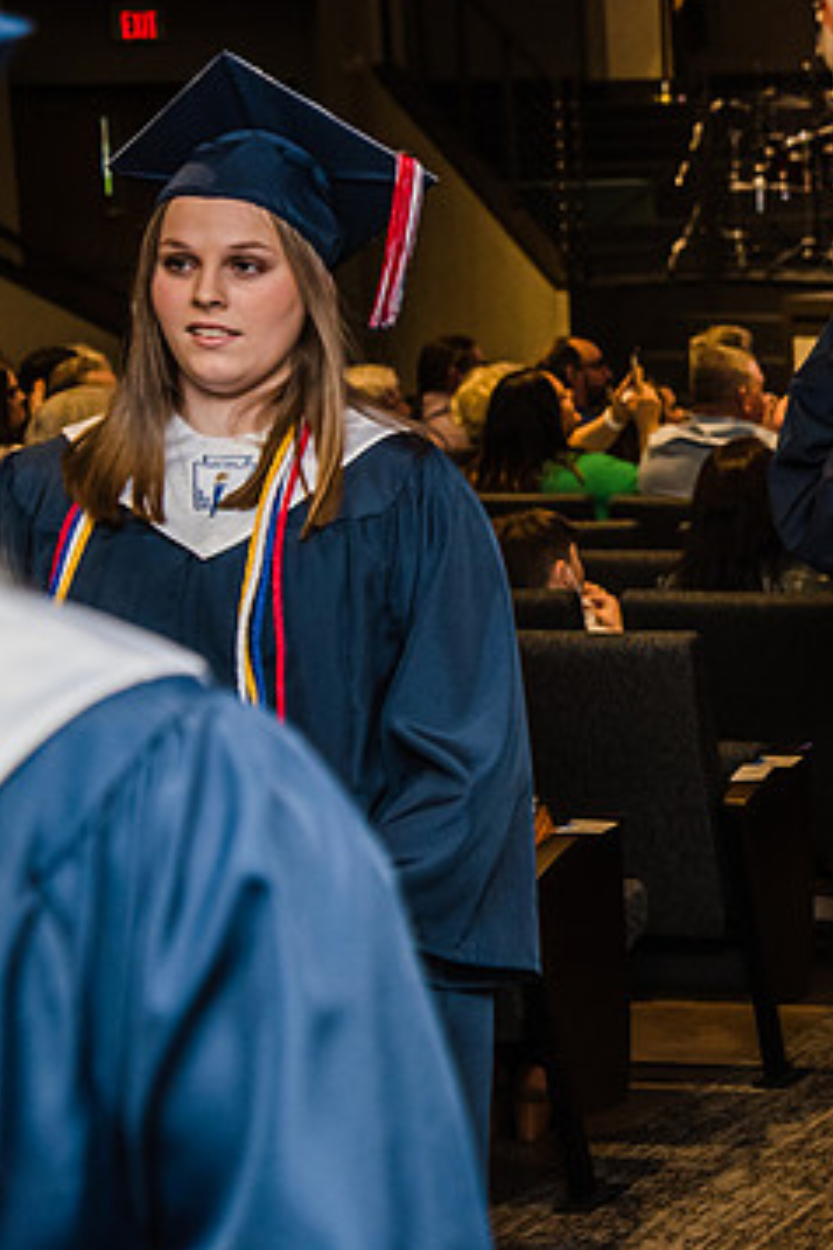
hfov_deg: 11.9
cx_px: 1111
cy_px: 421
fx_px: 3887
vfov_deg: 18.2
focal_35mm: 112
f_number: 4.5
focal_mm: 56
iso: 800
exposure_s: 1/200
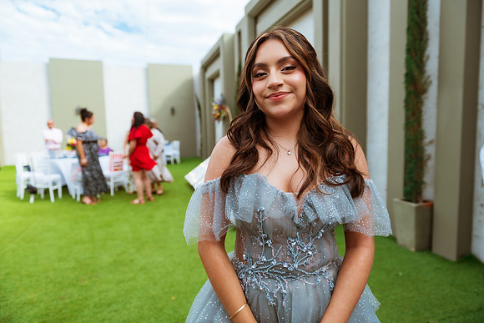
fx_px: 323
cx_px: 242
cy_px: 162
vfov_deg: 53.2
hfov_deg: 73.7
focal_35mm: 24
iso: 100
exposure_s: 1/1250
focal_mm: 24
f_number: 2.8
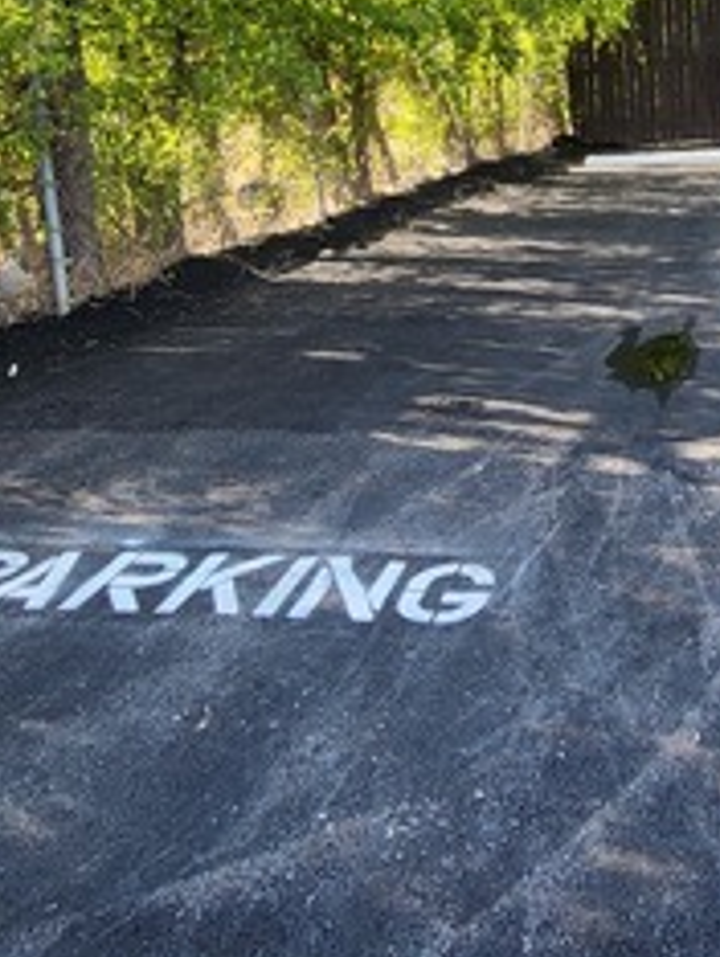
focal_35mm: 37
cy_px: 219
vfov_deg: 47.9
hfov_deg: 36.7
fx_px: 1024
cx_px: 626
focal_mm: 1.74
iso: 32
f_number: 2.2
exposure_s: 1/229
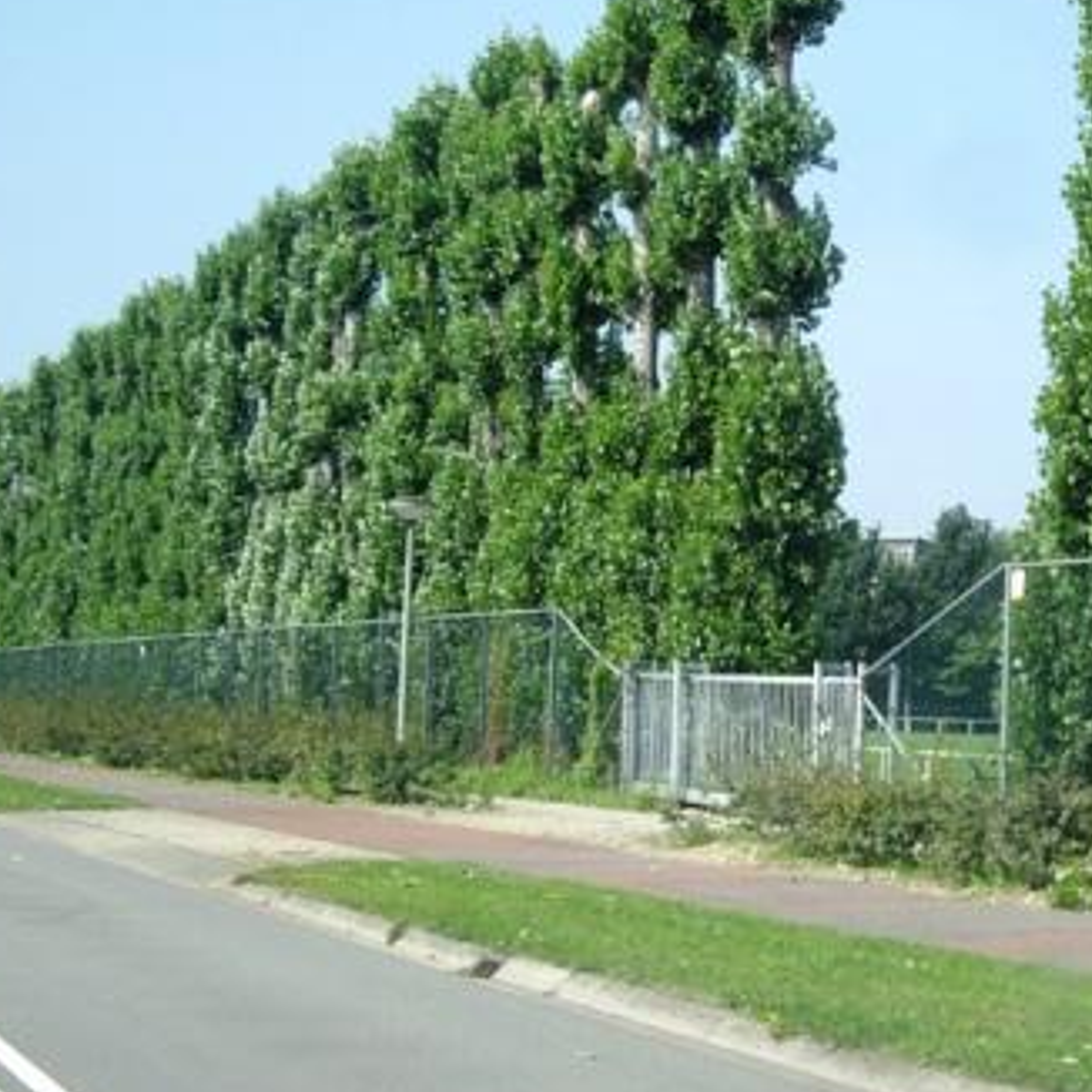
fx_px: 2356
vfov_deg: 26.0
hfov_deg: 25.1
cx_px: 1025
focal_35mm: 66
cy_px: 379
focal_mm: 7.9
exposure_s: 1/400
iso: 64
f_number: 2.8
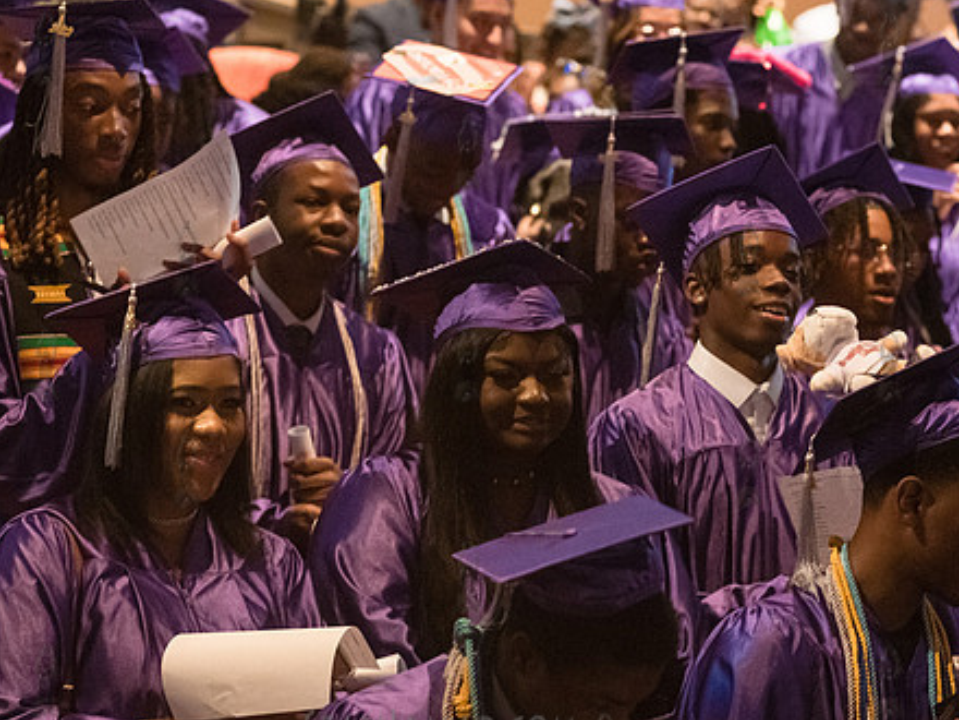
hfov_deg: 12.0
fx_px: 4543
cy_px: 363
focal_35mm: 164
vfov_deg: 9.1
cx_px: 466
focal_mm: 112
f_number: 4
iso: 4000
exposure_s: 1/160
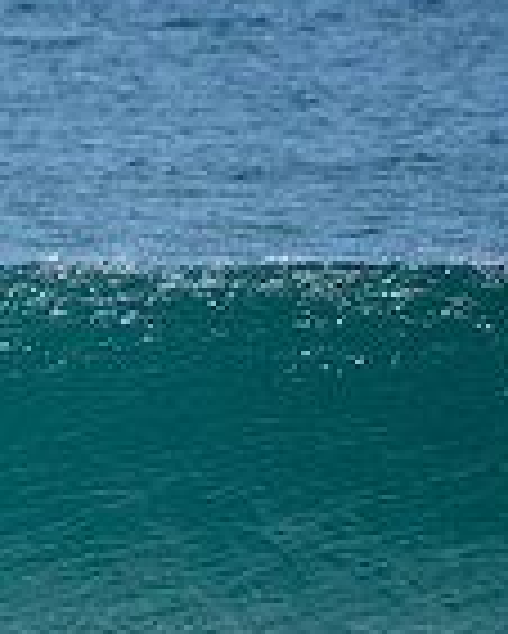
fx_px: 36326
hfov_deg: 0.8
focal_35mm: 1935
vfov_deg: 1.0
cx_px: -647
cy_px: 304
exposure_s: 1/2500
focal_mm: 500
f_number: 6.3
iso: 250
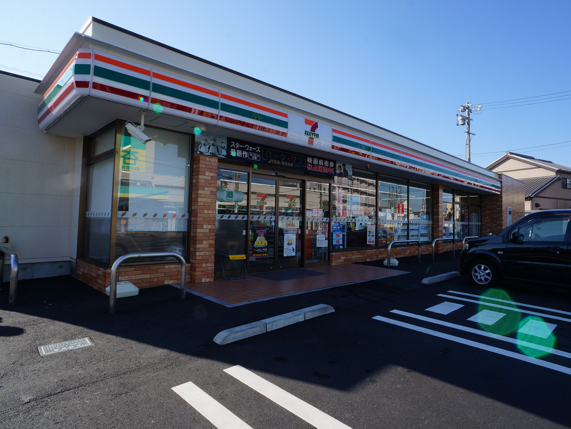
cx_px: 316
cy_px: 207
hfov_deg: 65.2
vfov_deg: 51.3
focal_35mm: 27
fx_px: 445
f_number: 11
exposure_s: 1/60
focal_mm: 16
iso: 100
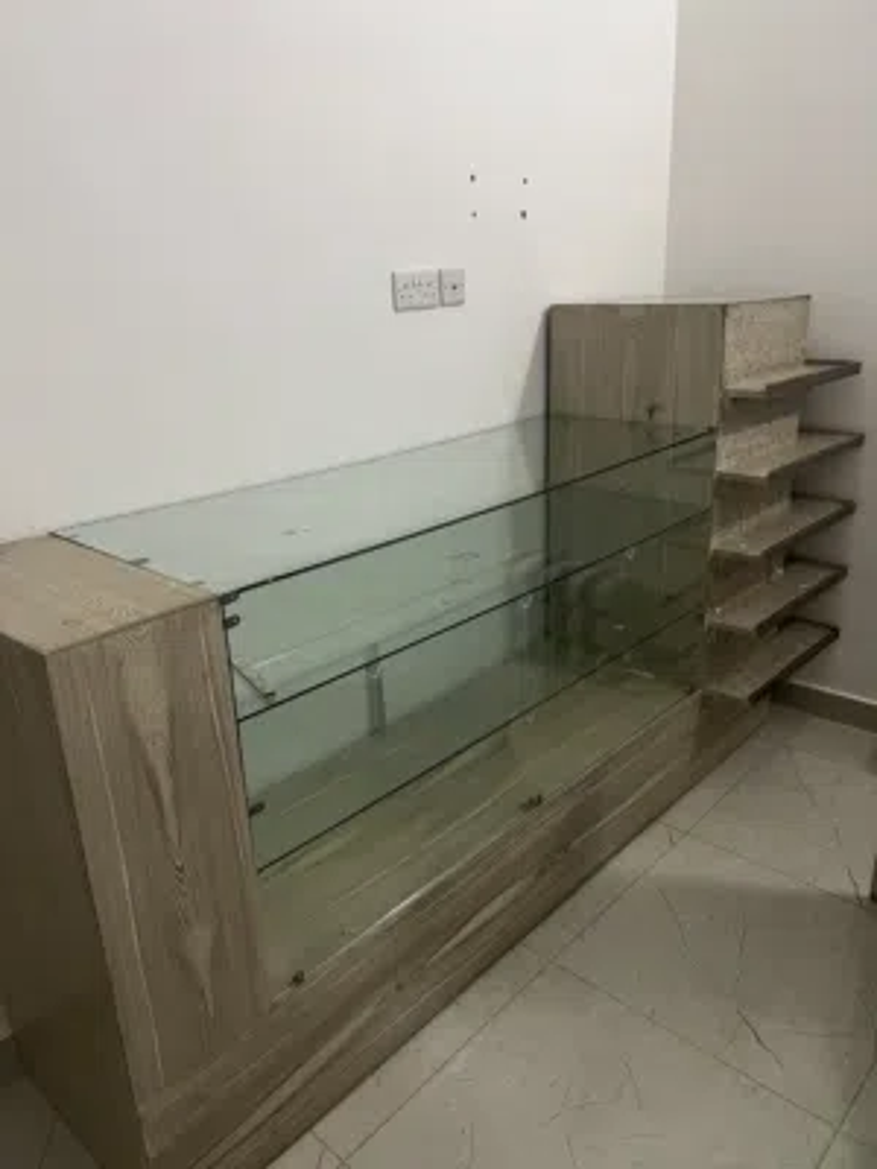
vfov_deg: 67.3
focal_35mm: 26
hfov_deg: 53.1
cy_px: 584
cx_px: 438
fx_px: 878
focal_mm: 5.7
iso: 500
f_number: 1.5
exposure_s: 1/50
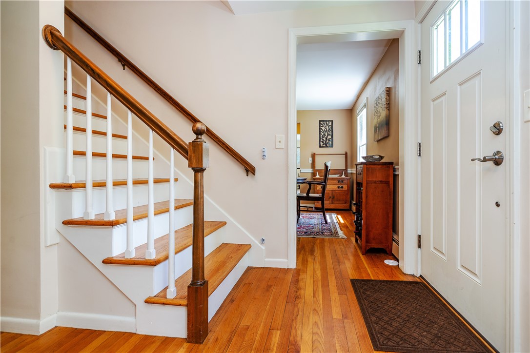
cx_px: 265
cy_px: 176
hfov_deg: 96.7
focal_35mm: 16
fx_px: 236
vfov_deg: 73.7
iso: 100
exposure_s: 1/4
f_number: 6.3
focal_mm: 16
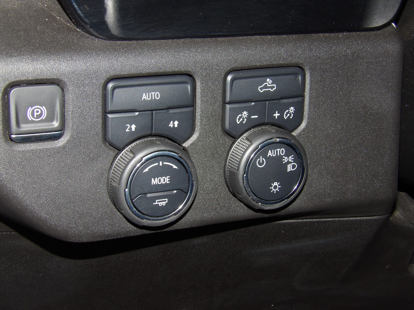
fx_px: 861
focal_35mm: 72
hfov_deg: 27.0
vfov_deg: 20.4
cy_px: 155
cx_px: 207
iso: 200
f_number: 4.1
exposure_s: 1/100
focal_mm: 13
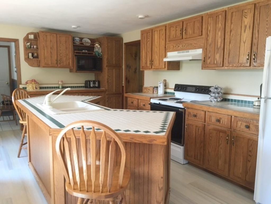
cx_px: 136
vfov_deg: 48.2
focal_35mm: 29
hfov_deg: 61.7
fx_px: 227
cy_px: 102
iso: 100
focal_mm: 4.15
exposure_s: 1/30
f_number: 2.2
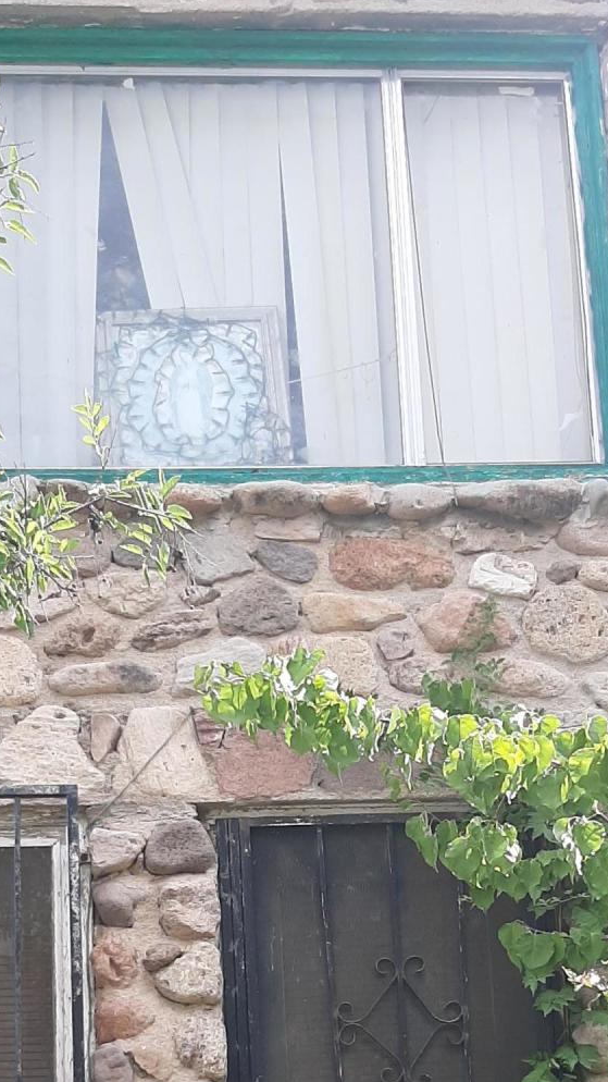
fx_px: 1634
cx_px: 300
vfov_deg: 34.8
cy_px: 945
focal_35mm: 57
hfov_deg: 21.1
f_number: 1.7
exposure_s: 1/720
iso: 40
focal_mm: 3.93
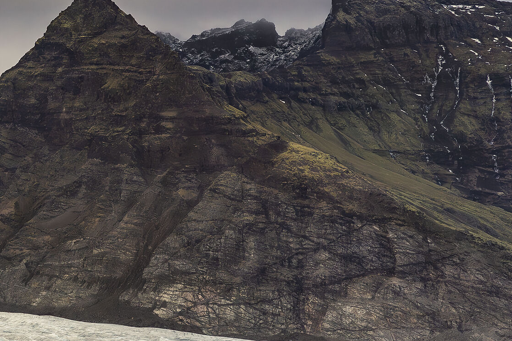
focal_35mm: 183
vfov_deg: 7.5
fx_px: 2602
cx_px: -30
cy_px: 215
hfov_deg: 11.1
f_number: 7.1
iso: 800
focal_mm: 85
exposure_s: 1/320
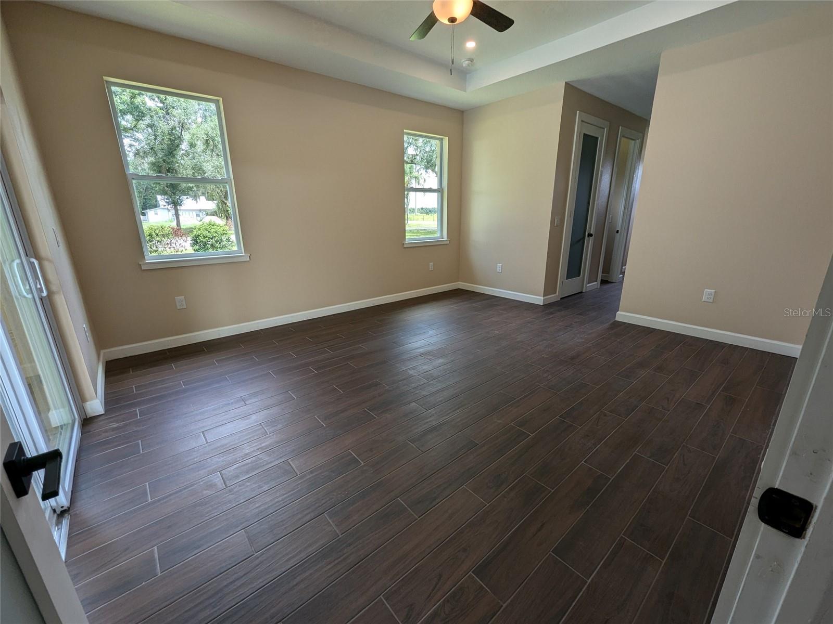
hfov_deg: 106.2
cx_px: 416
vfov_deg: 89.9
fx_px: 313
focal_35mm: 13
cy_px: 312
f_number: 2.2
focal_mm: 1.95
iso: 48
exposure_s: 1/117
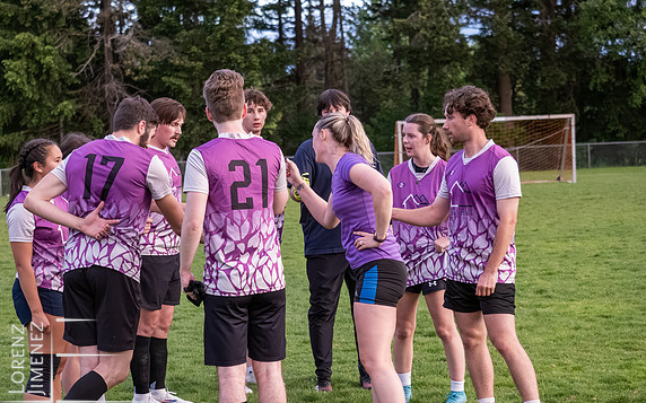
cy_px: 196
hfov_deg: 24.1
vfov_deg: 15.2
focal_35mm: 86
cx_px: 321
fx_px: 1513
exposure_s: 1/1000
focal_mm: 40
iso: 3200
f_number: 2.8
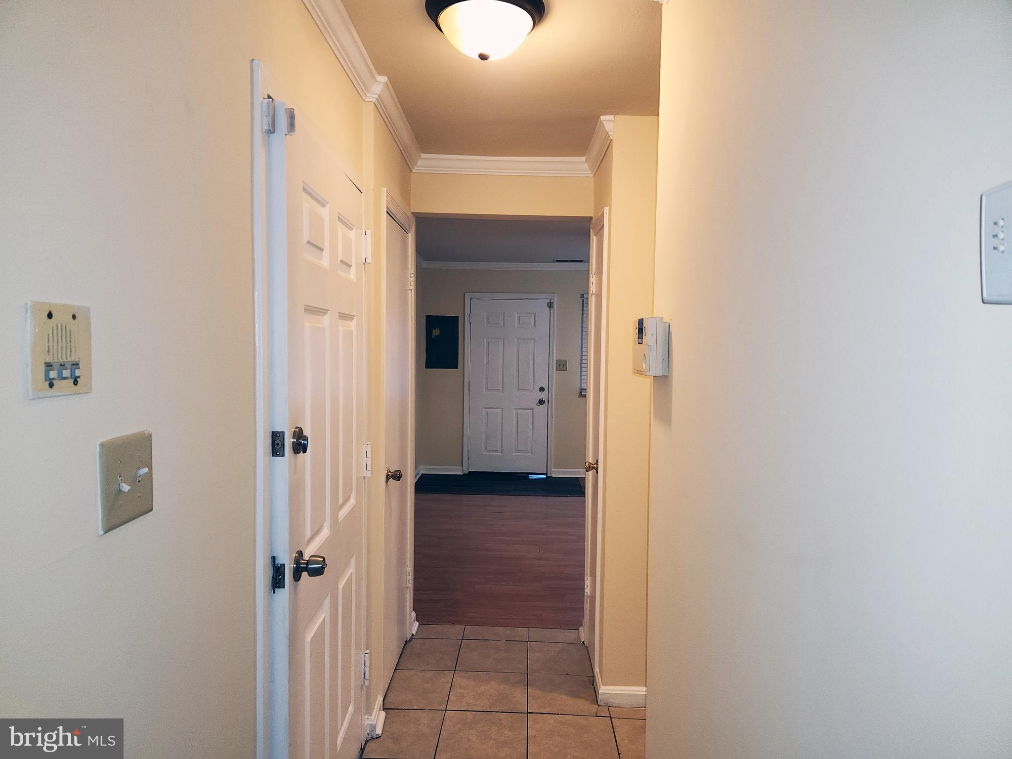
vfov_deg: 58.9
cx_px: 506
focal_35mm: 23
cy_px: 380
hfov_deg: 73.9
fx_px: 672
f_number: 1.8
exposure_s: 1/60
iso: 100
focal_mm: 5.4
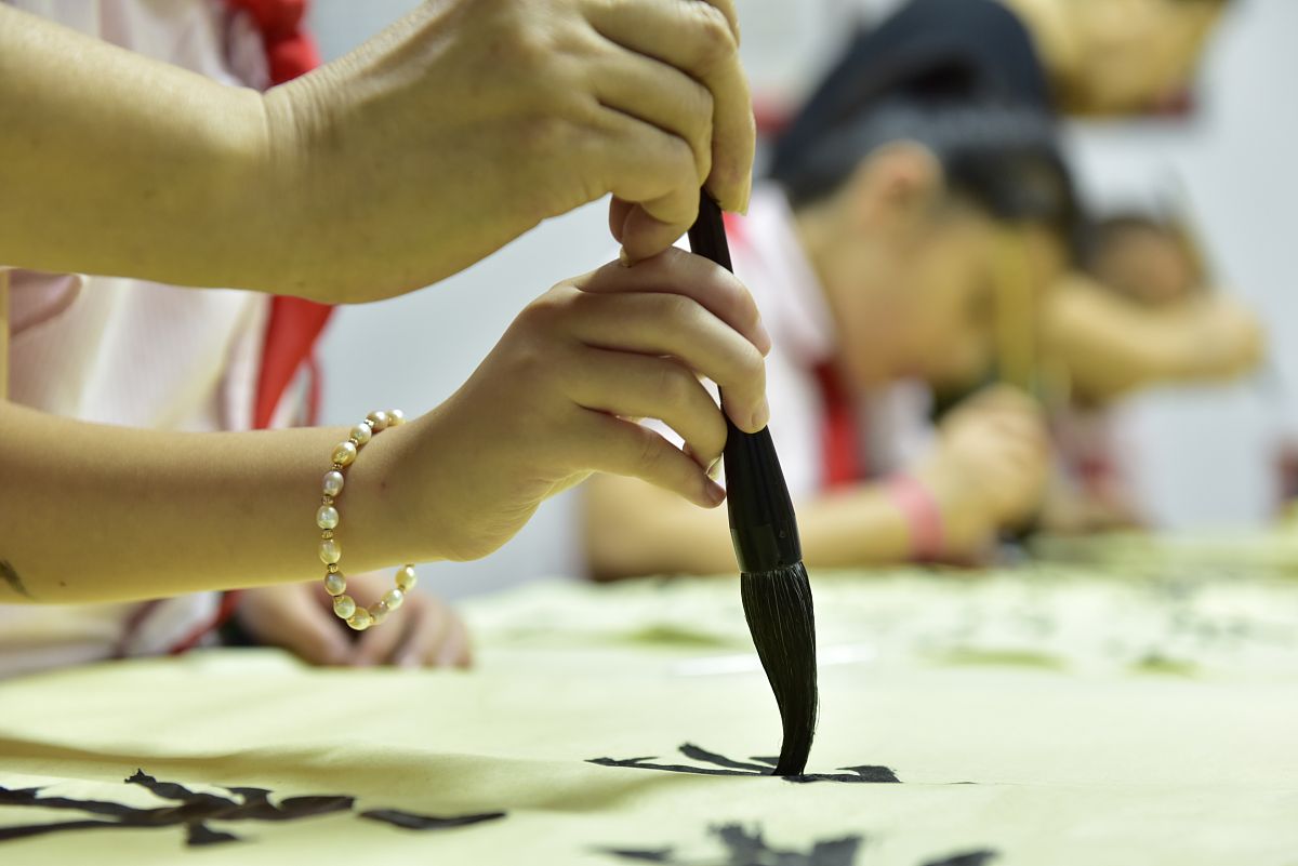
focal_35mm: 70
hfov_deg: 28.8
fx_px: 2525
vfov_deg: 19.5
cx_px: 649
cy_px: 433
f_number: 4
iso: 1000
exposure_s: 1/50
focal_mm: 70
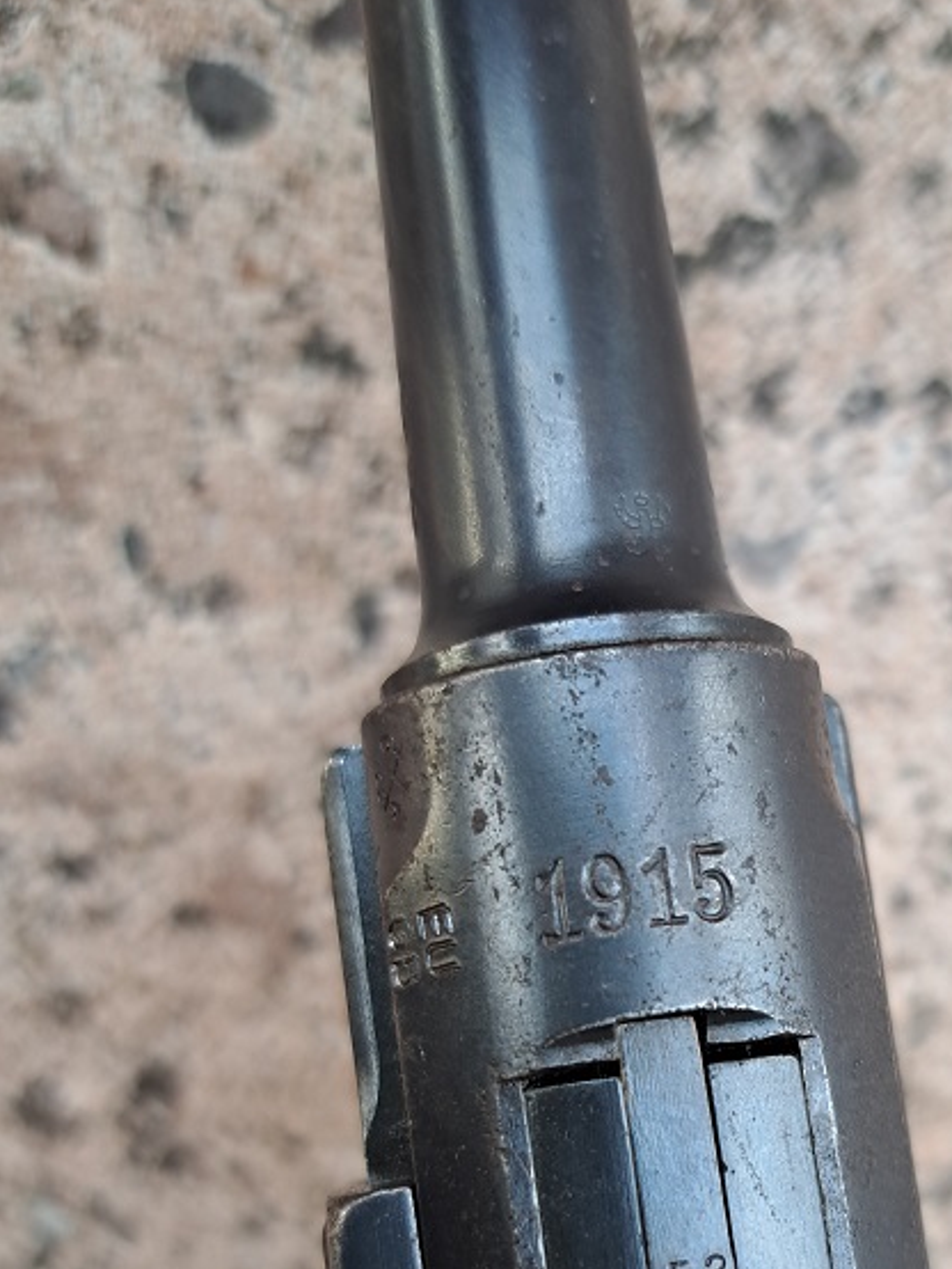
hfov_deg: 35.4
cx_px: 679
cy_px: 960
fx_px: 1466
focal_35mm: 40
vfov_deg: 45.1
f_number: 1.8
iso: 80
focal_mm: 5.23
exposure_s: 1/50
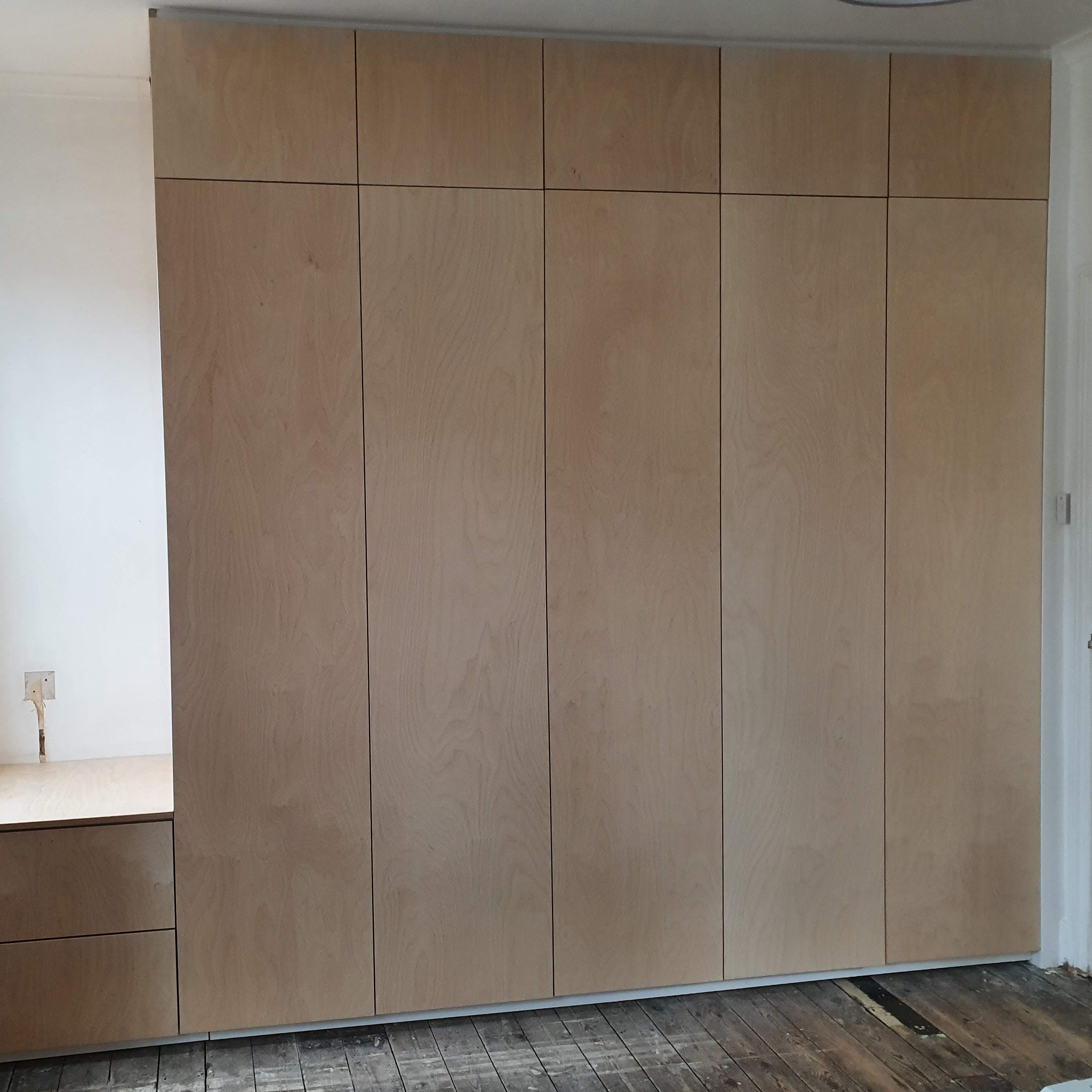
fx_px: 1106
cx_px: 380
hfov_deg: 51.7
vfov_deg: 52.5
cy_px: 547
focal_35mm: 31
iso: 250
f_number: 2.4
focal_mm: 4.32
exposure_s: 1/100
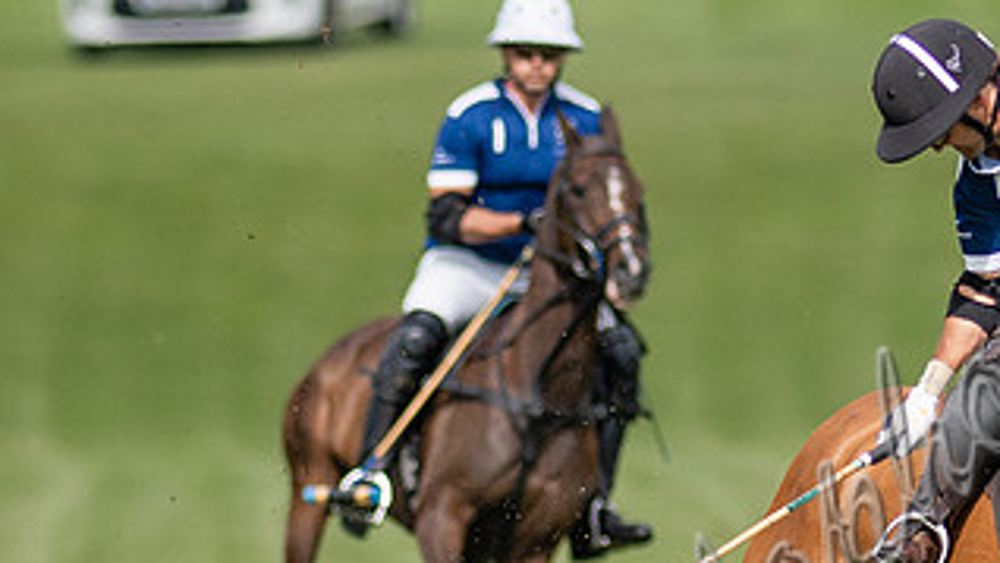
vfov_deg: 0.7
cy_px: 550
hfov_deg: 1.2
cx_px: 977
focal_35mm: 1847
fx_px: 48983
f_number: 2.8
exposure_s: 1/4000
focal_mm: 300
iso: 250
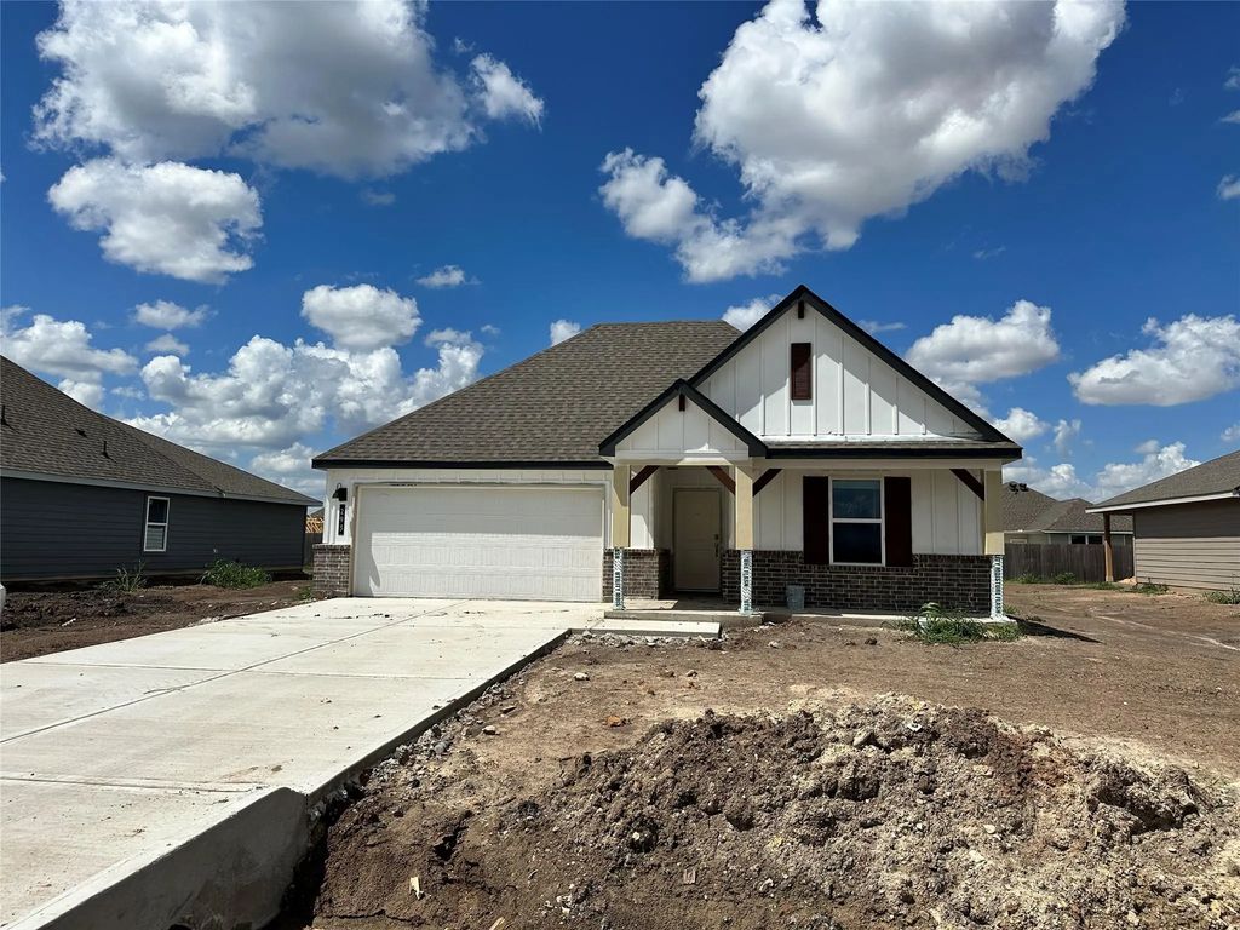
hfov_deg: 71.6
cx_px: 620
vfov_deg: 56.8
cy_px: 465
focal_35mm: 24
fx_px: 860
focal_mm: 6.86
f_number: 1.78
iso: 80
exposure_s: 1/10753
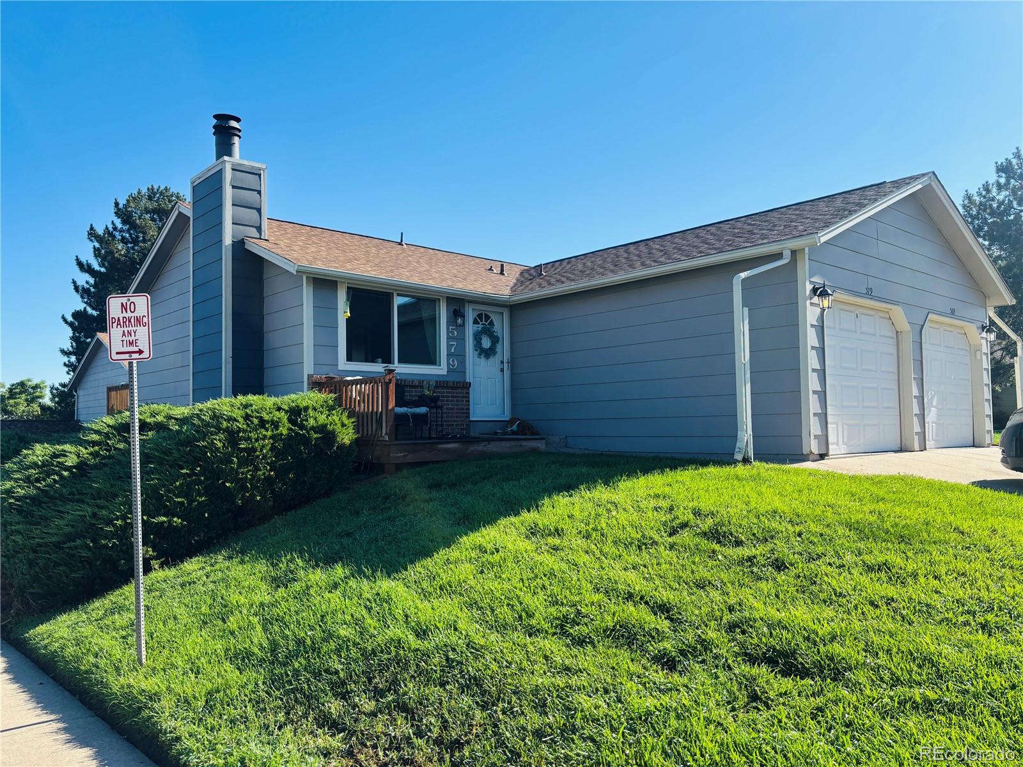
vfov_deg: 53.1
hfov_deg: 67.3
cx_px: 512
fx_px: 768
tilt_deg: +3.0
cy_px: 384
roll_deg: +1.3
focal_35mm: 26
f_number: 1.6
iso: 50
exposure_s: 1/1876
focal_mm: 5.96
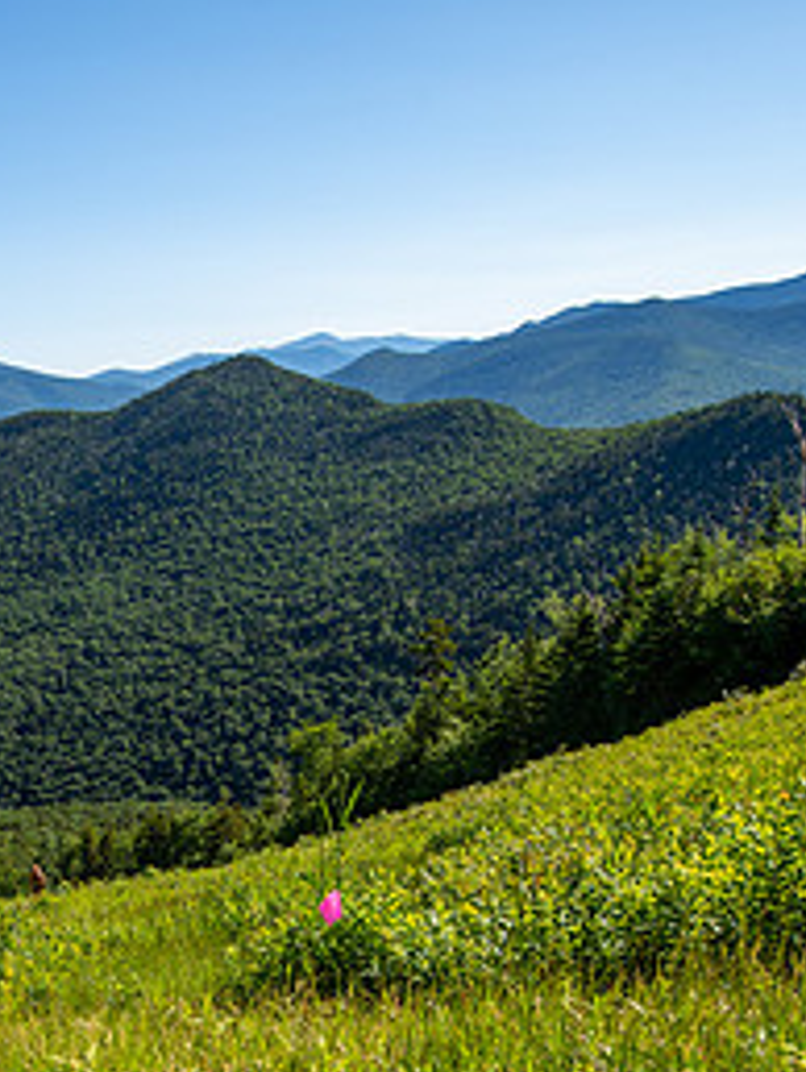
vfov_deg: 44.6
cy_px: 769
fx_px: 1271
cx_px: -17
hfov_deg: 32.2
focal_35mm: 41
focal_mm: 19
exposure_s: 1/400
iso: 100
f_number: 6.3
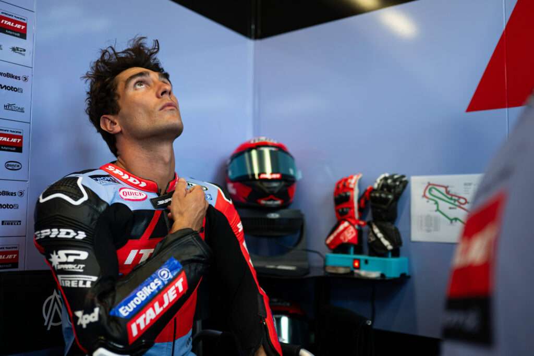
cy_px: 178
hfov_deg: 54.4
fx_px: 519
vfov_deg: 37.9
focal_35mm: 35
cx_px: 267
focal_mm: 35
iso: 640
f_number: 2
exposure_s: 1/500
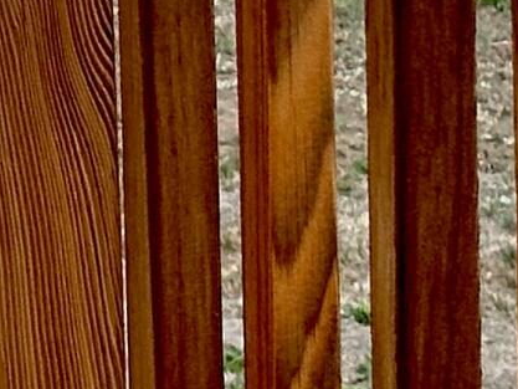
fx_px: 5164
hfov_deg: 5.7
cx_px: -205
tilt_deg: -6.6
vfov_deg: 4.1
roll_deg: +2.3
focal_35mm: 345
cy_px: -913
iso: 64
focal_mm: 6.86
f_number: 1.78
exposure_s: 1/1953
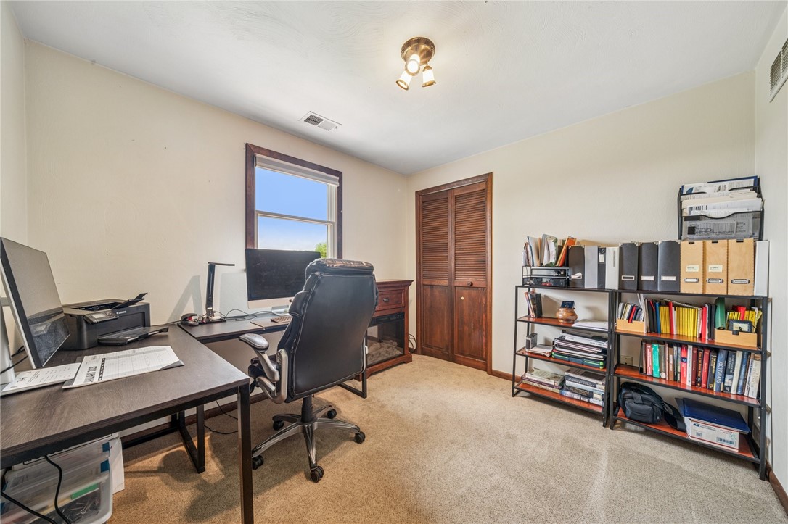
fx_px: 263
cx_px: 394
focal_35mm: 12
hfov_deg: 112.6
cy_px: 262
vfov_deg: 89.9
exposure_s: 1/2.5
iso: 100
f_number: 11
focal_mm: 12
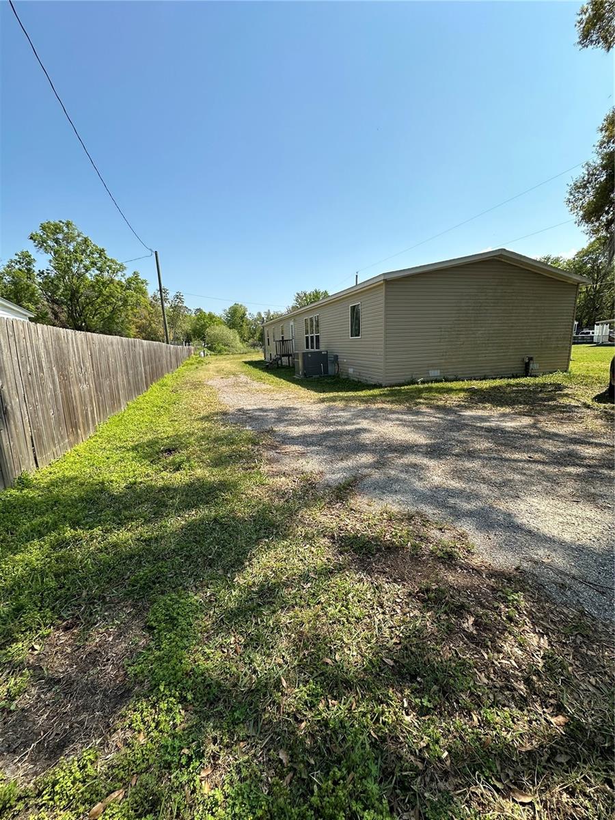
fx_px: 332
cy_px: 410
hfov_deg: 85.7
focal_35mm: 14
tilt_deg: -10.7
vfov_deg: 102.1
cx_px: 308
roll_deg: +1.3
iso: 50
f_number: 2.2
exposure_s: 1/1401
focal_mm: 2.22
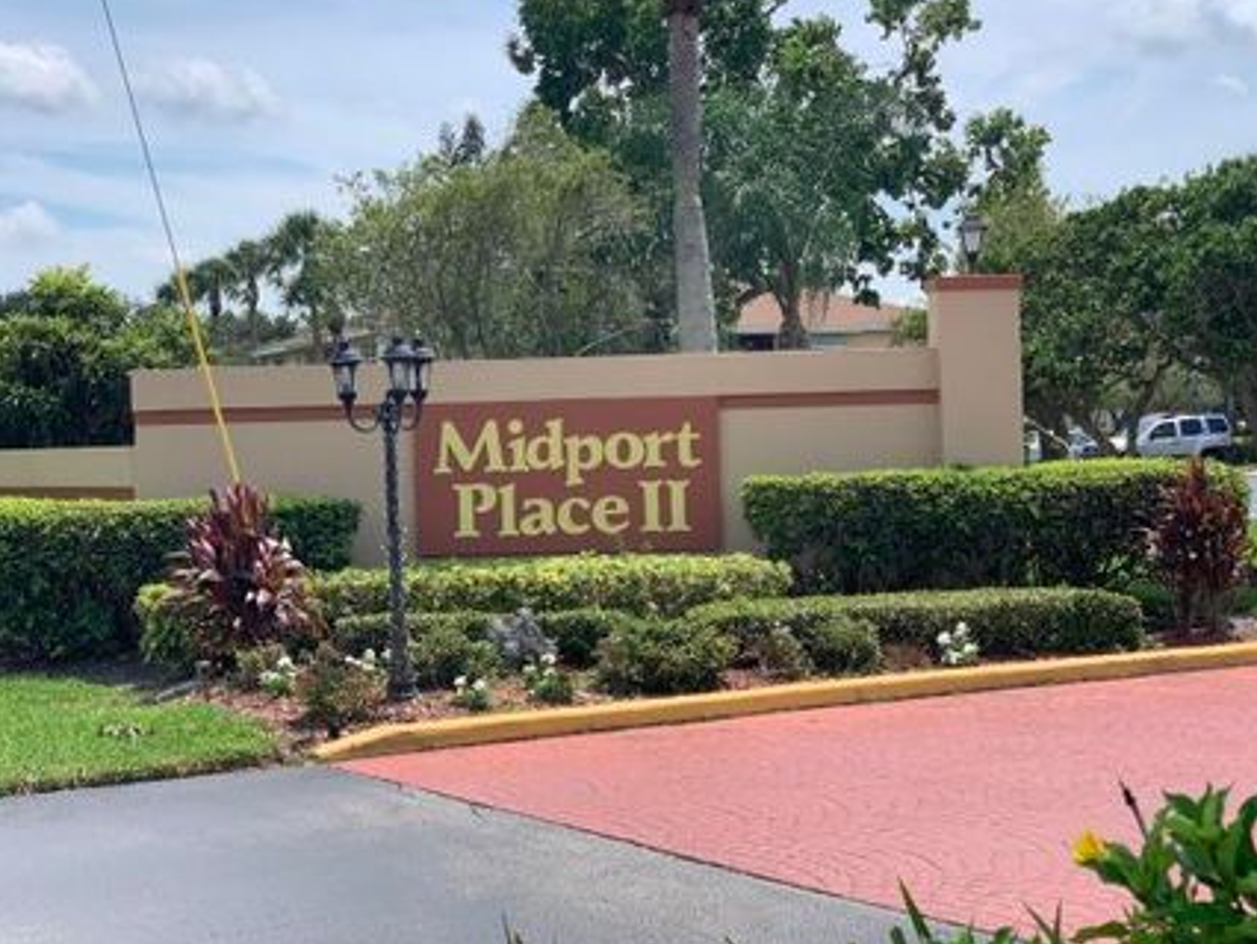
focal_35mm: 61
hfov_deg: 31.7
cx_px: 593
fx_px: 2216
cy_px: 438
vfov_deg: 24.0
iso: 16
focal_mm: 6
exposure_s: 1/1115
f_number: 2.4
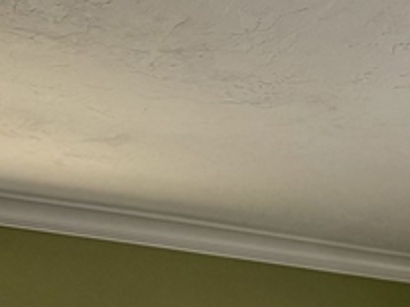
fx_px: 1398
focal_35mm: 118
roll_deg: +1.3
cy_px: 693
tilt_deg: -2.5
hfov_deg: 15.5
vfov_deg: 10.9
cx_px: 591
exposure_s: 1/121
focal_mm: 6.76
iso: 200
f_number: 1.78
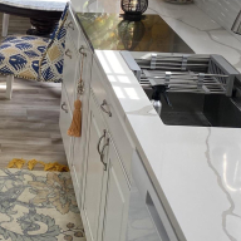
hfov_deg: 20.4
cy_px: 40
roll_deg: -0.7
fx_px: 630
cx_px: -40
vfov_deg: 21.3
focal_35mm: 80
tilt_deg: -17.1
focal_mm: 4.25
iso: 64
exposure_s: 1/120
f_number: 1.8
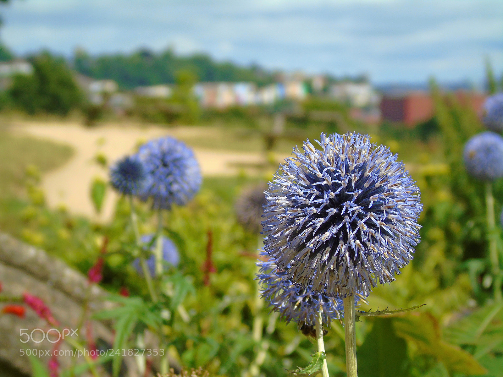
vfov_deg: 12.0
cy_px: 188
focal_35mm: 124
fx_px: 1802
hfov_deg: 15.9
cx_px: 252
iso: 80
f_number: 4.6
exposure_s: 1/500
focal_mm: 22
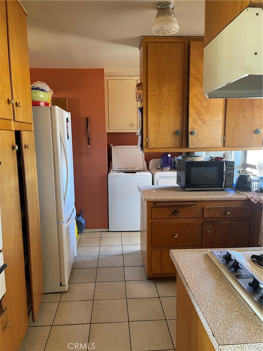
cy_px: 176
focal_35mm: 26
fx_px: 263
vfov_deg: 67.3
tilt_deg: -10.2
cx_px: 132
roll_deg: +1.5
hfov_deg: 53.1
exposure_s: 1/60
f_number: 1.6
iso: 400
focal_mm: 5.1
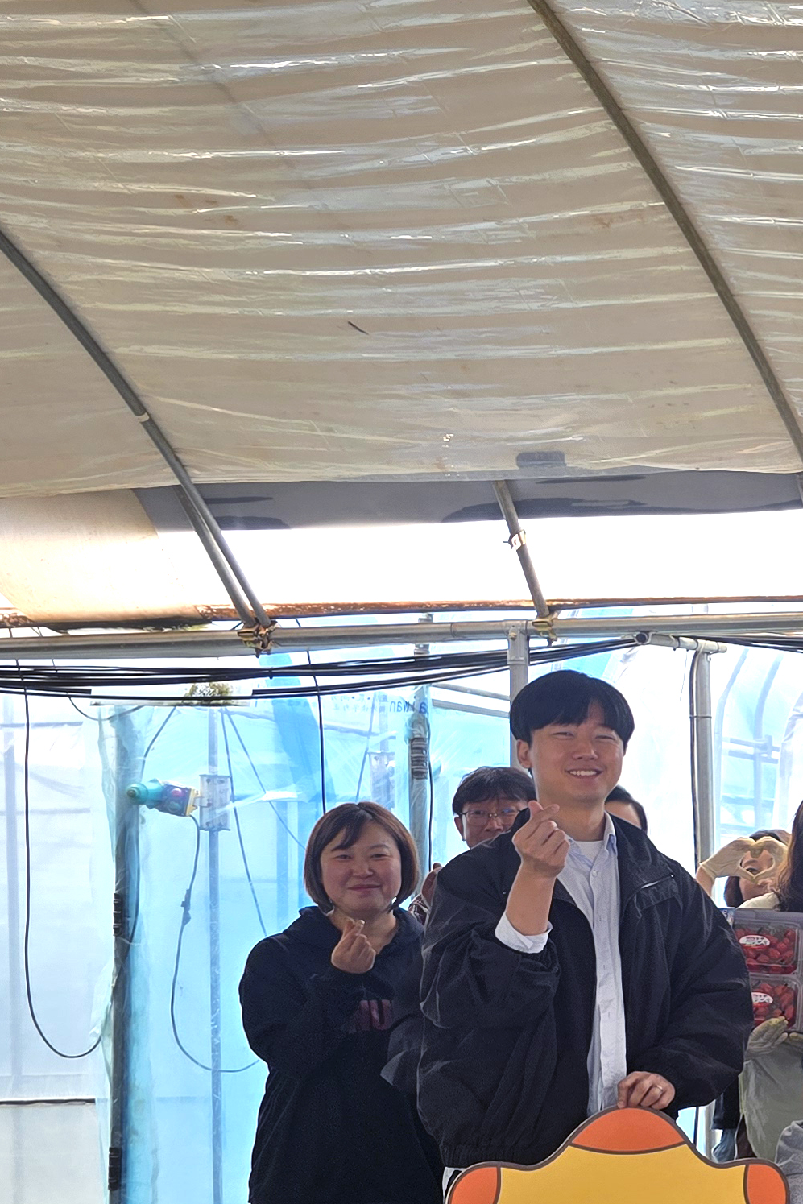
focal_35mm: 64
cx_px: 1565
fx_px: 2141
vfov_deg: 31.0
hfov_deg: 16.6
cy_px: 878
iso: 12
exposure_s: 1/185
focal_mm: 6.3
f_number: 1.7
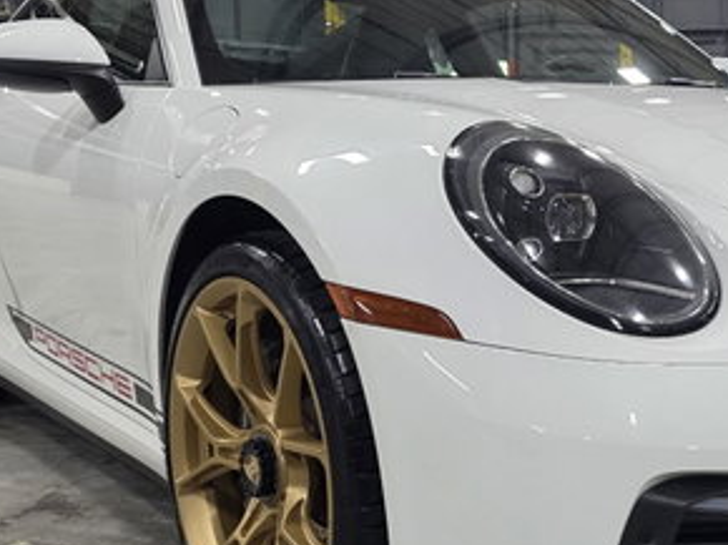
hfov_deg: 30.4
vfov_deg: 23.9
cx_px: 643
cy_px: 359
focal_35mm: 61
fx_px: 1282
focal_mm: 6.3
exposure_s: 1/120
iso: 250
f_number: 1.7
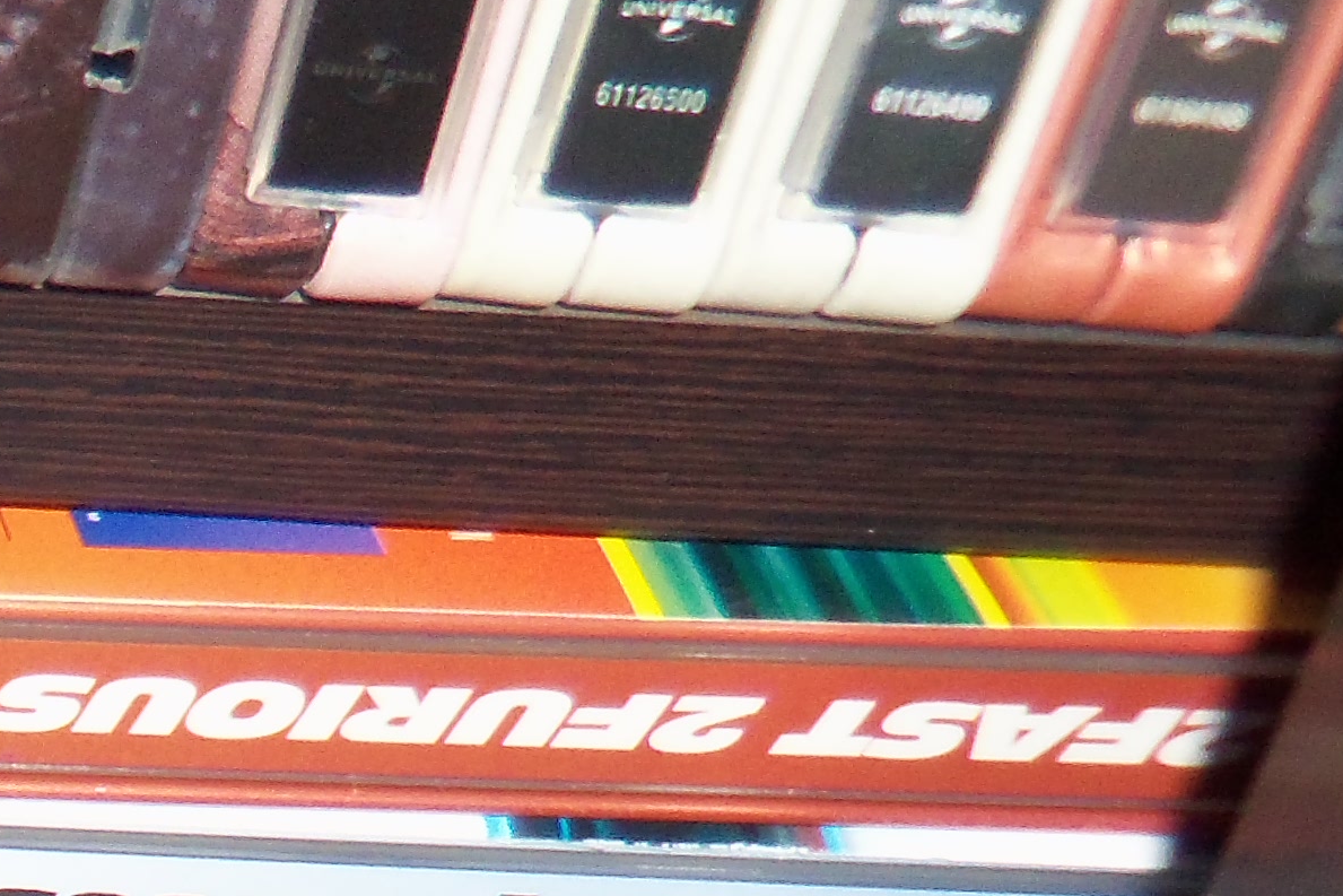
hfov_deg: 16.4
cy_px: 1122
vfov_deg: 12.7
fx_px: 3917
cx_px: -1065
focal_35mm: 105
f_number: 3.9
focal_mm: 5.1
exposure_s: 1/40
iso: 100
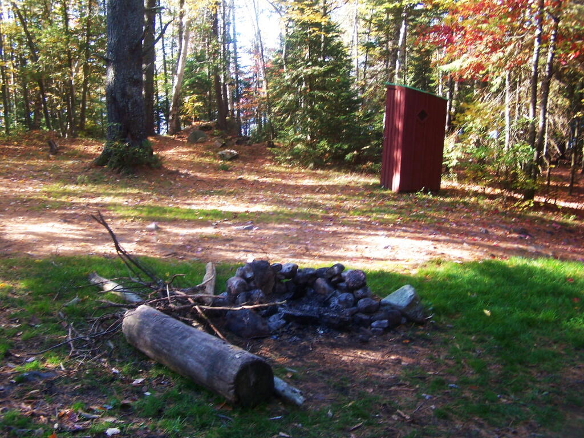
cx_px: 292
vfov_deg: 37.7
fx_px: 641
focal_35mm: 38
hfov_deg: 49.0
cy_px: 219
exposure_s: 1/60
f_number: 2.8
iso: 80
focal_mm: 6.3
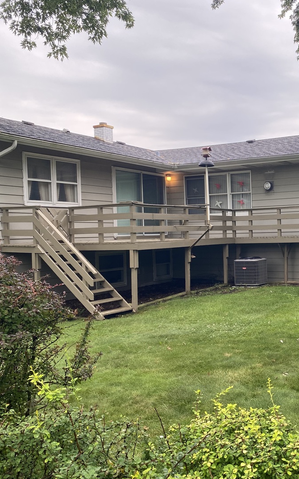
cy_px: 240
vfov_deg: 52.8
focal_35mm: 37
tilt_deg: -0.6
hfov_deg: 32.8
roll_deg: +1.1
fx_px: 483
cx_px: 263
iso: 32
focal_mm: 4.25
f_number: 1.8
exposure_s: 1/121
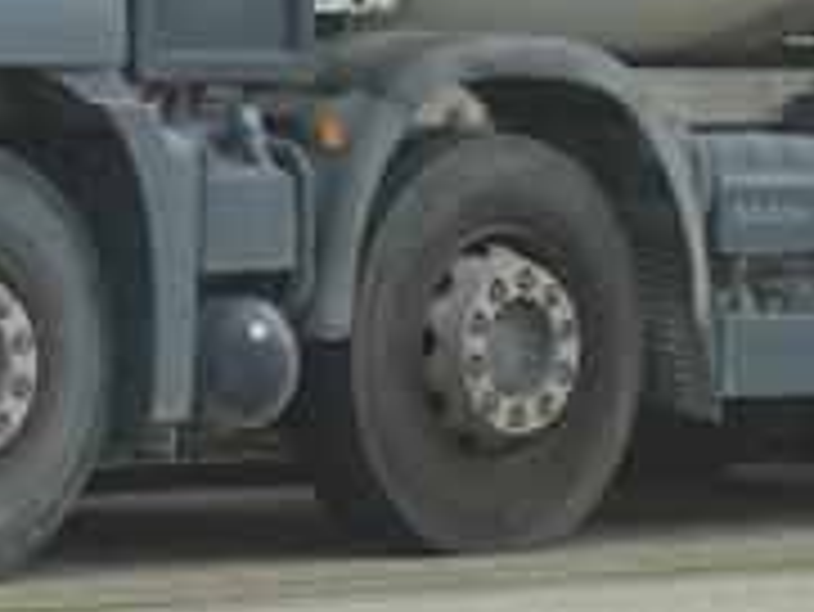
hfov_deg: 5.7
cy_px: -382
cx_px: 351
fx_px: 8212
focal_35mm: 349
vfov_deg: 4.2
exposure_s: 1/250
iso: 160
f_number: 5.1
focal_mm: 14.2
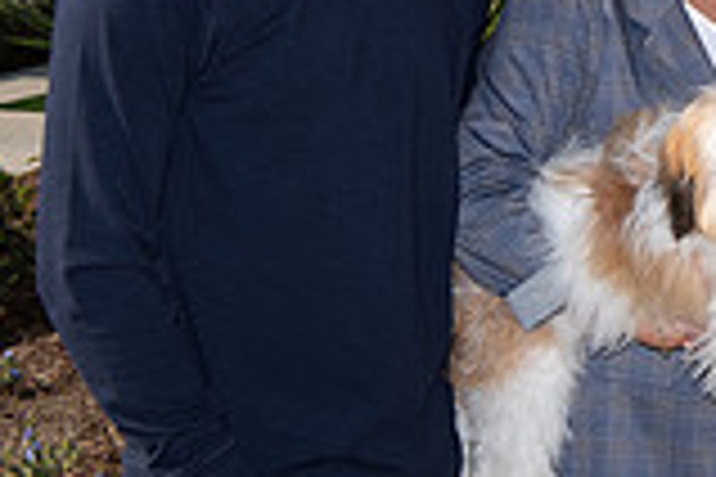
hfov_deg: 14.4
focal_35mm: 139
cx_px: 820
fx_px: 2764
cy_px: 52
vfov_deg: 9.8
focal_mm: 38
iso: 100
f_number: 10
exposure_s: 1/250
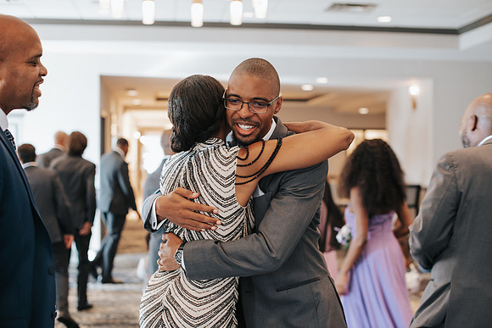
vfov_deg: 27.0
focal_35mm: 50
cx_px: 246
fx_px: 683
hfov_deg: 39.6
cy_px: 164
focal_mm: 50
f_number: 2.5
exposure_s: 1/50
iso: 640
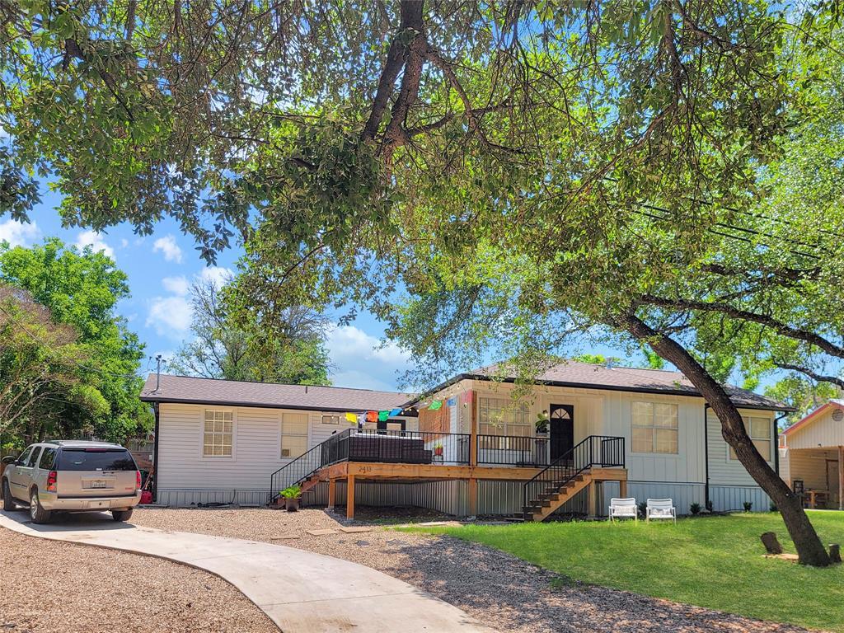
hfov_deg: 71.6
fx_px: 585
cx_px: 422
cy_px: 316
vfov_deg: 56.8
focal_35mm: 24
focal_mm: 6.7
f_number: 1.8
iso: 16
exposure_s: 1/570
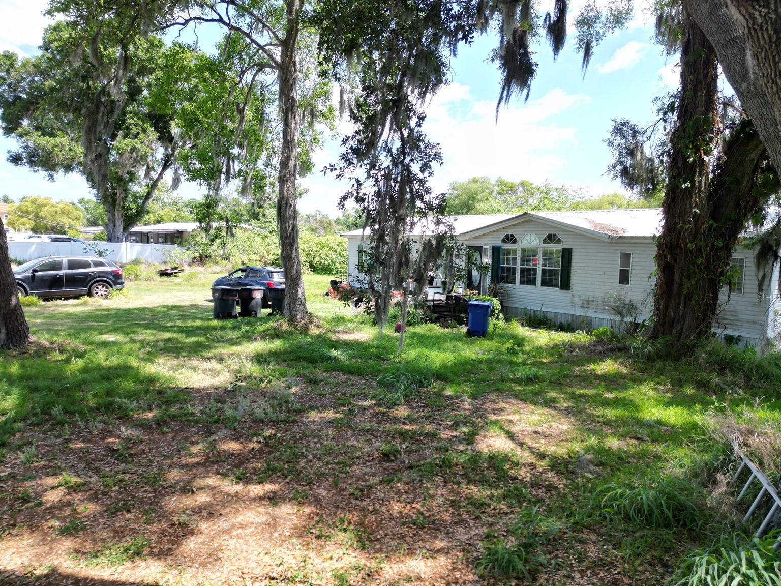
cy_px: 296
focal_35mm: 25
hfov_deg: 69.4
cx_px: 398
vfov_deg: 54.9
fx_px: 564
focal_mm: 6.72
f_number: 1.7
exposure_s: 1/1000
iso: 110
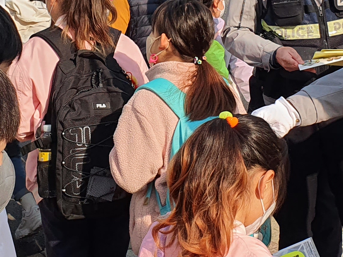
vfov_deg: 15.9
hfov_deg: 21.3
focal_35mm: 92
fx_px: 912
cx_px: 182
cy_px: 27
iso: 50
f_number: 2.4
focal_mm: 4.32
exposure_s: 1/1072
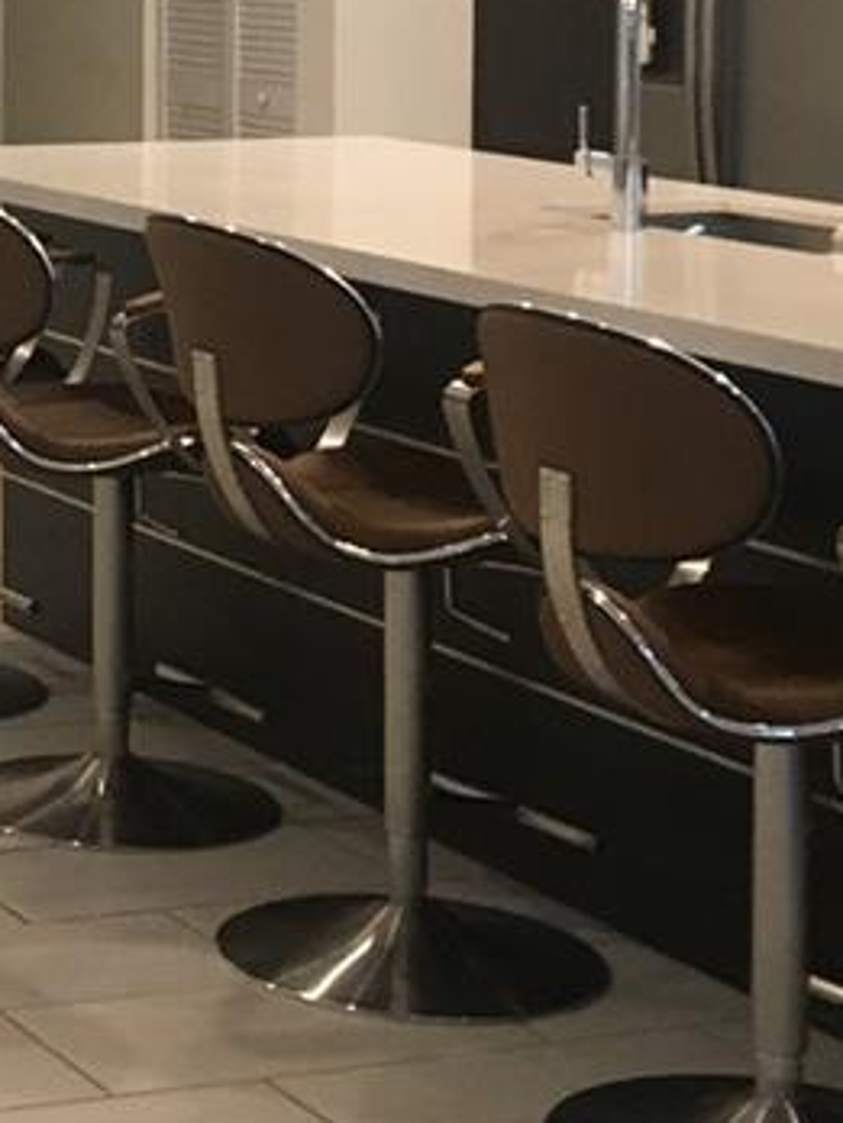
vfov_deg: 19.1
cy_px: -23
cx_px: -488
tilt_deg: -2.3
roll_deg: -0.4
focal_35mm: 100
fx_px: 3247
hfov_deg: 13.7
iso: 100
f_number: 2.2
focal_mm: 4.15
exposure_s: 1/30
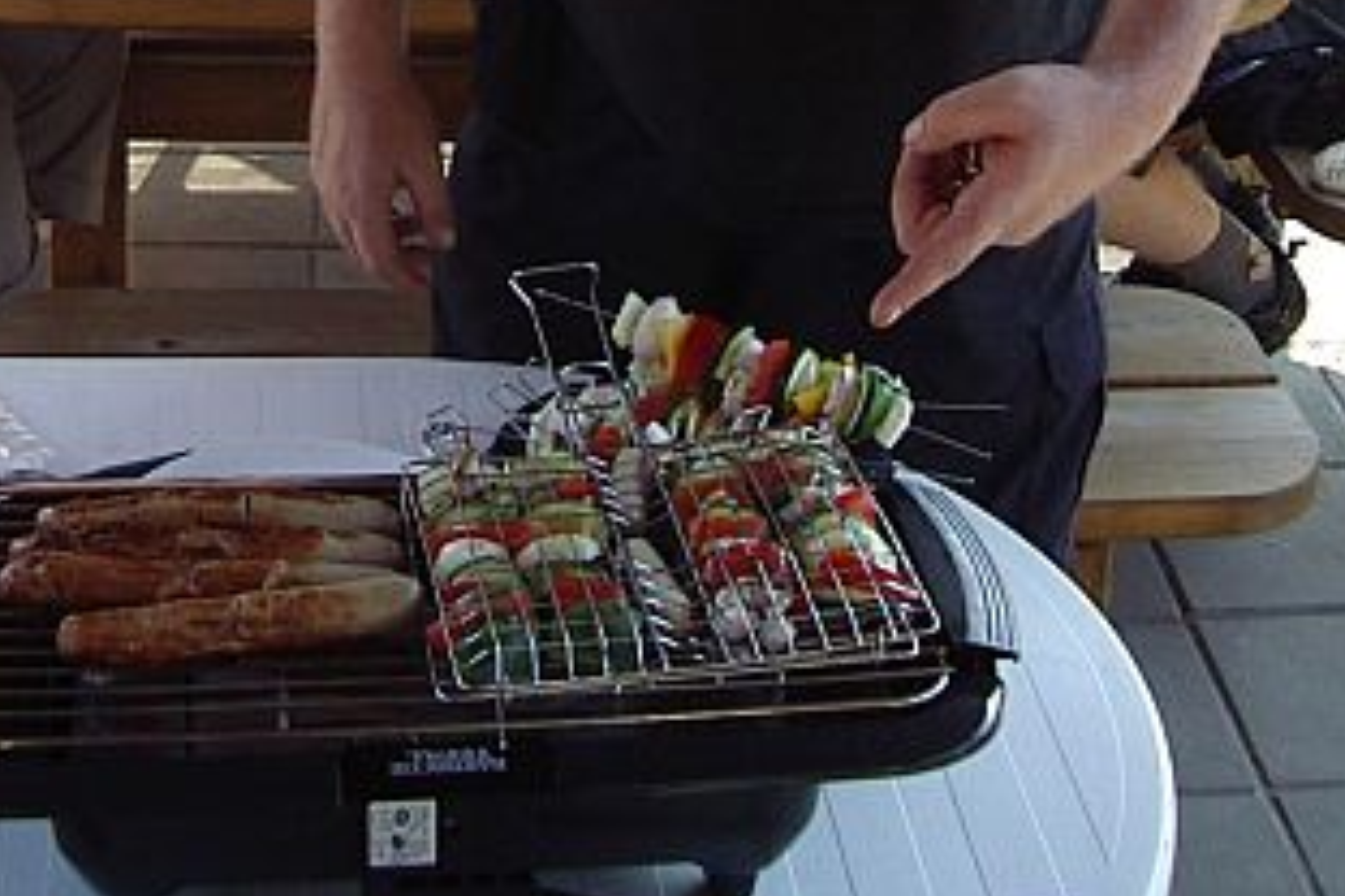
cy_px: -332
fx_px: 3026
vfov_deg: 15.8
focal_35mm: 81
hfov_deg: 25.0
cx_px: 530
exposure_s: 1/125
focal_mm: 5.8
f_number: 2.6
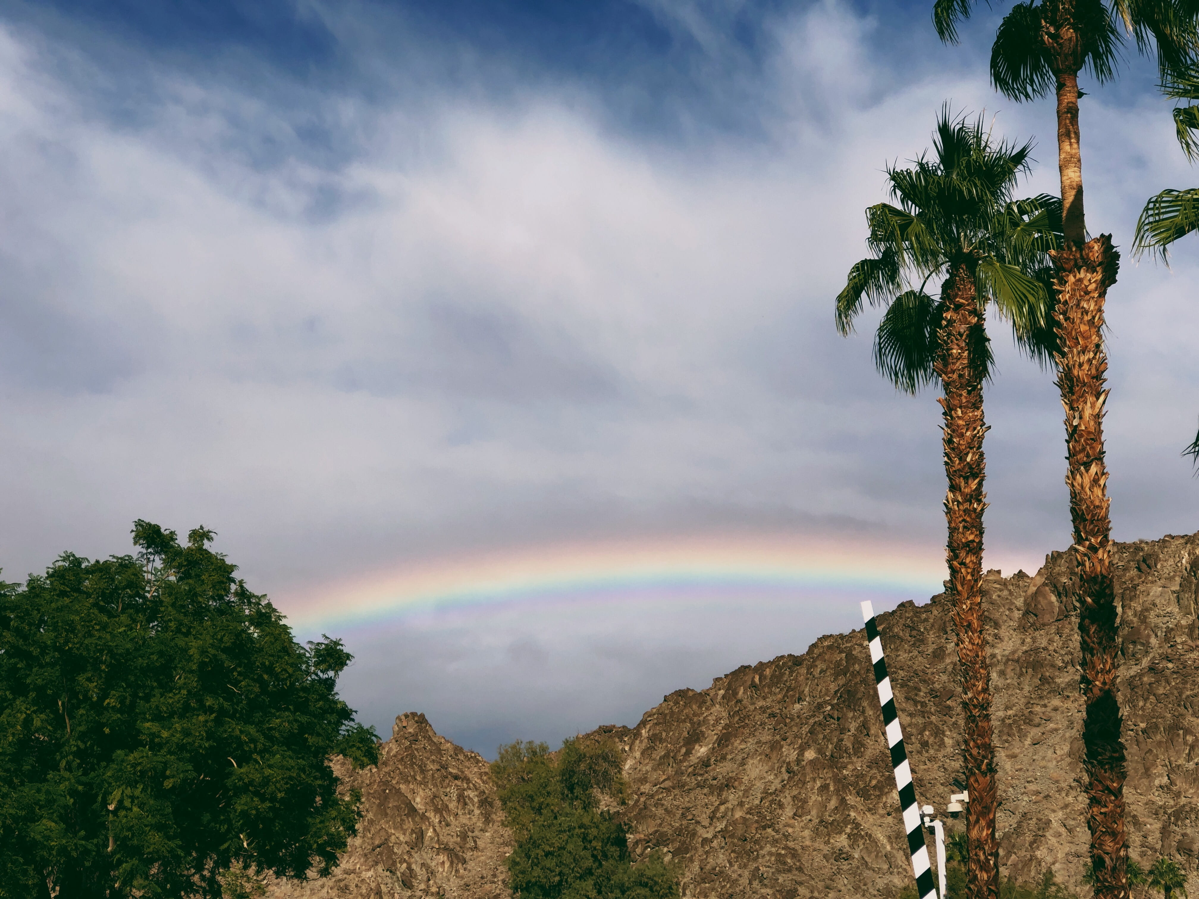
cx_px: 600
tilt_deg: +16.7
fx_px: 1974
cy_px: 450
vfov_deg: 25.7
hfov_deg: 33.8
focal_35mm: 57
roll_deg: +0.6
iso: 20
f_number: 2.8
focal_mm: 6.6
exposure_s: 1/1656
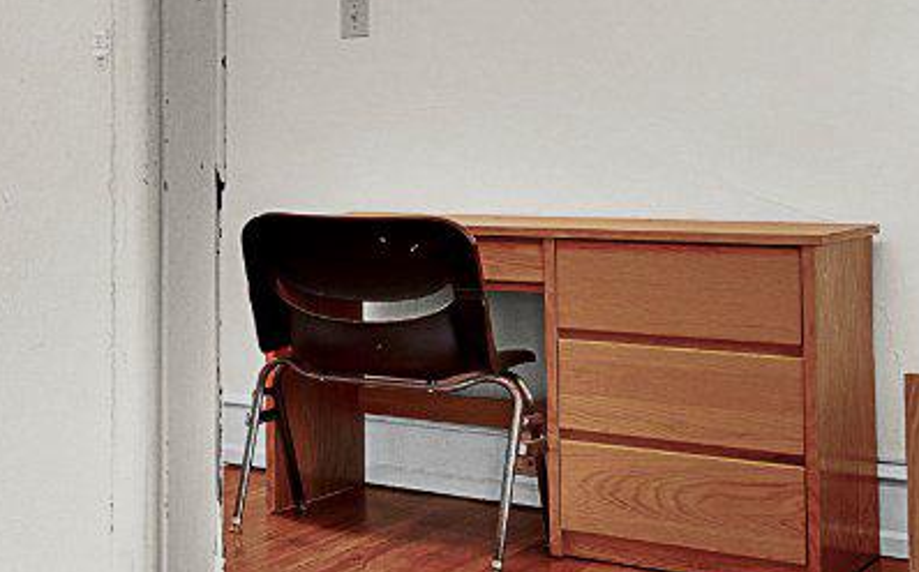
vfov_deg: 20.2
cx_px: -792
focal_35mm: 63
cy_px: 61
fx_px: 1577
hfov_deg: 20.7
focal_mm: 12
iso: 320
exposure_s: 1/10
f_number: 6.3
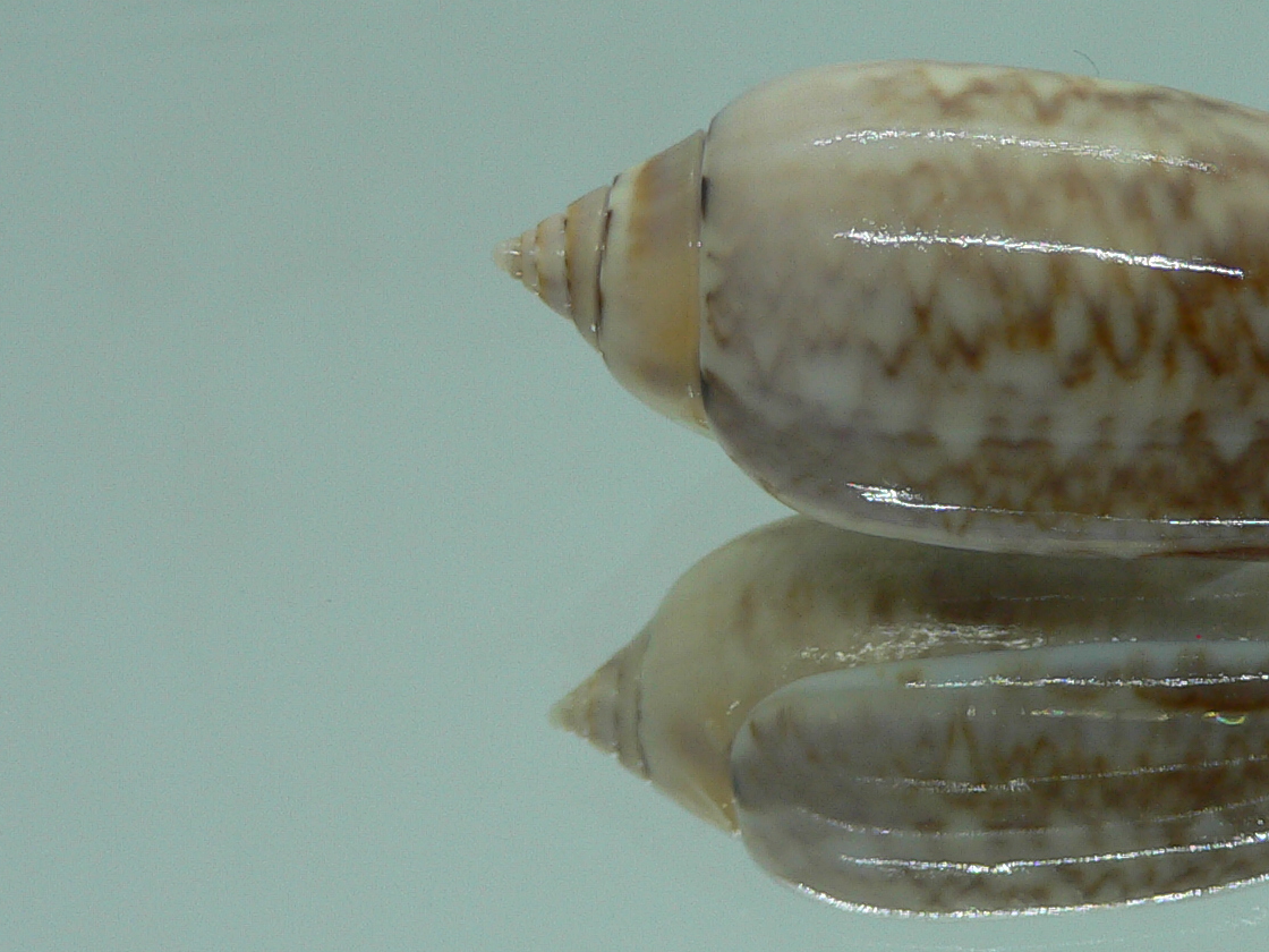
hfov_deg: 29.8
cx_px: 1071
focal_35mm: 63
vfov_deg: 23.3
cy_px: 468
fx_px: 2310
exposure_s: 1/60
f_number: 2.8
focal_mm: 4.6
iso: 80
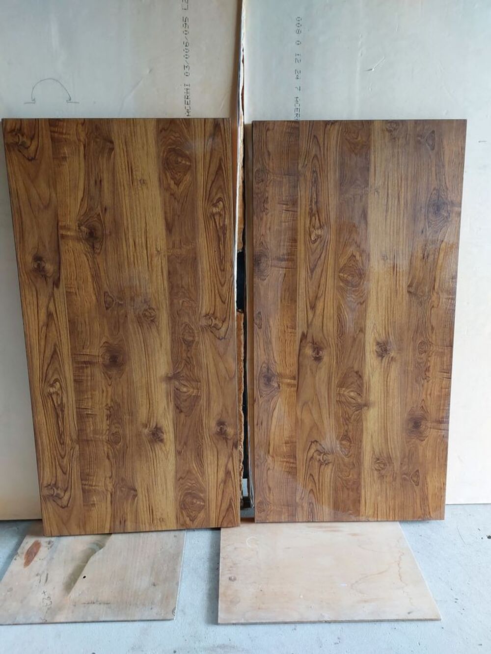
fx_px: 473
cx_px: 246
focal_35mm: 25
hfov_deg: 54.9
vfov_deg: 69.4
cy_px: 327
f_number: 1.8
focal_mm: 5.23
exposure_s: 1/33
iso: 400
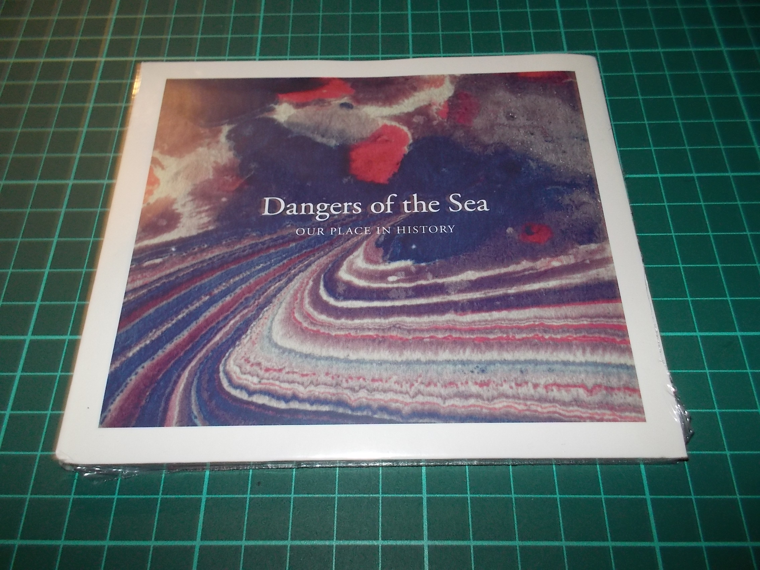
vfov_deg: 48.2
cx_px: 380
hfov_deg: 61.7
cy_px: 285
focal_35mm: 29
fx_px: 637
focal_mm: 4.1
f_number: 3.3
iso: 200
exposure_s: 1/30
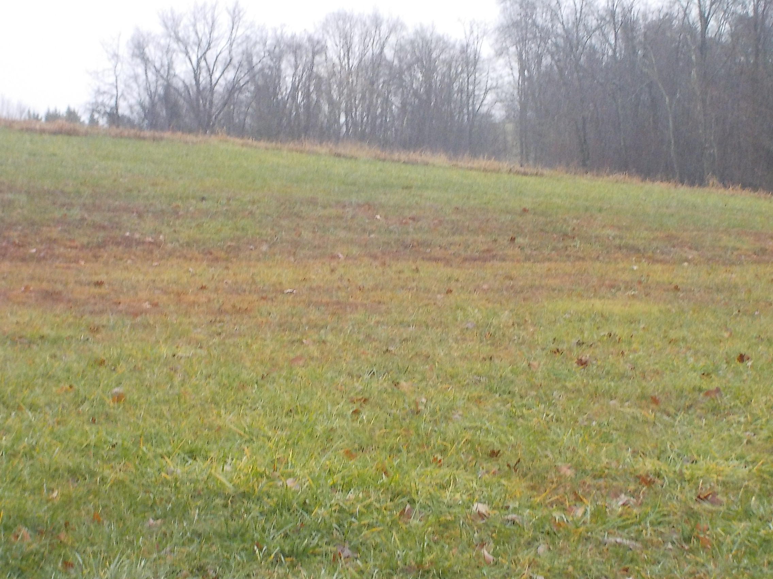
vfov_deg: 16.4
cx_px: 386
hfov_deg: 21.8
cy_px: 290
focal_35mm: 90
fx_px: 2010
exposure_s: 1/80
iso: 400
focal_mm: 12.3
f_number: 5.9
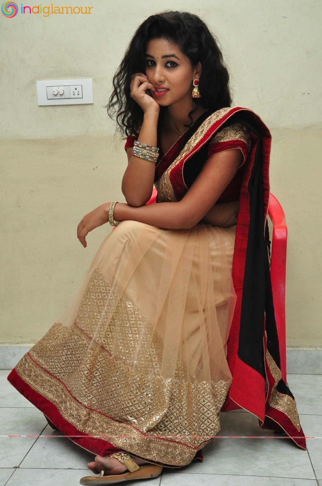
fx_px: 605
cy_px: 243
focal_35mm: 45
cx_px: 161
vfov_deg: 43.7
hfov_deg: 29.8
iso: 1600
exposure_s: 1/125
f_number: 7.1
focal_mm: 30
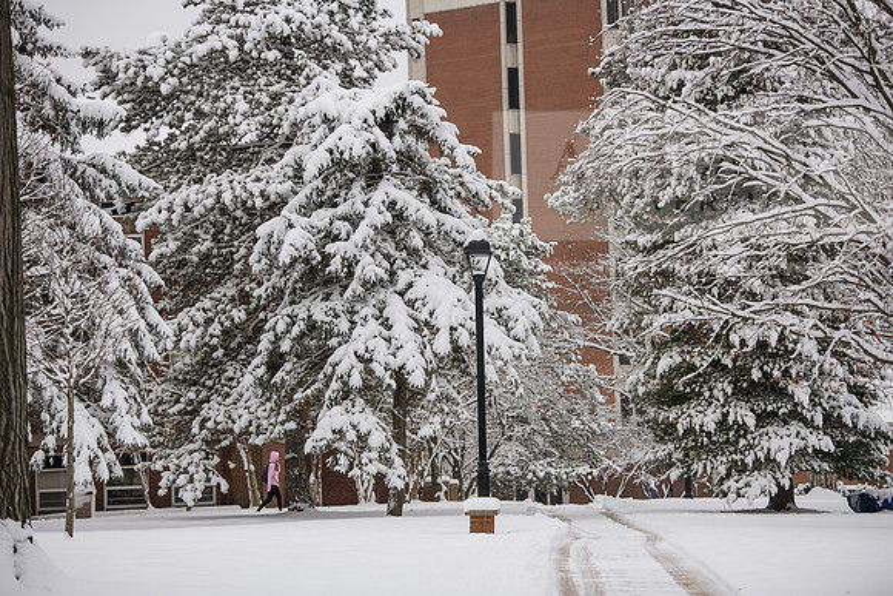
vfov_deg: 12.5
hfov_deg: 18.6
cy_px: 298
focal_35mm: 110
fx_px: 2729
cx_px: 446
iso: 100
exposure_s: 1/400
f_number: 3.5
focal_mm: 110
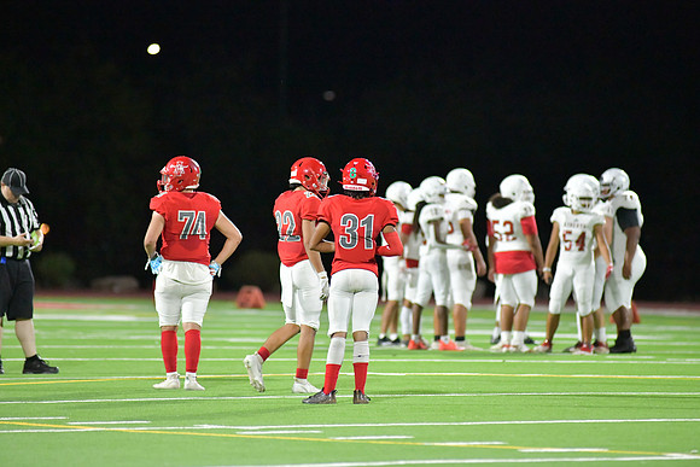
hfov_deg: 6.9
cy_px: 234
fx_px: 5834
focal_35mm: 300
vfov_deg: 4.6
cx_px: 350
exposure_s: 1/1250
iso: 12800
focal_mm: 300
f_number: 3.5
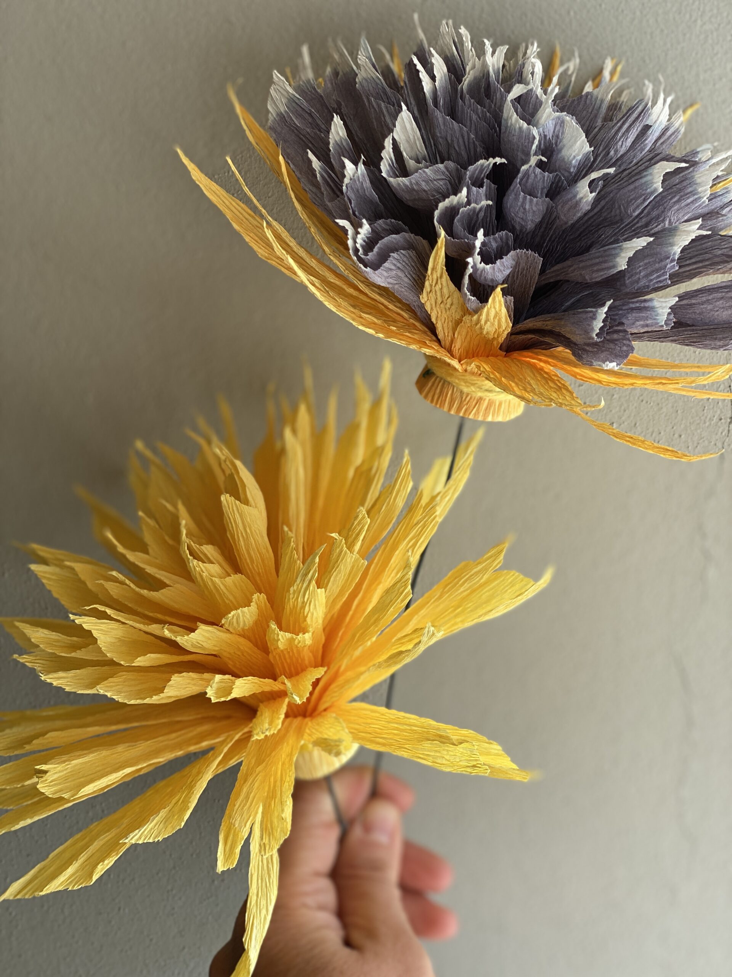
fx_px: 1466
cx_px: 366
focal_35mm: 52
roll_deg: +2.4
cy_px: 488
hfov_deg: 28.0
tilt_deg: -20.5
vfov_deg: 36.8
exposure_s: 1/128
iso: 20
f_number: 2
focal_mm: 6
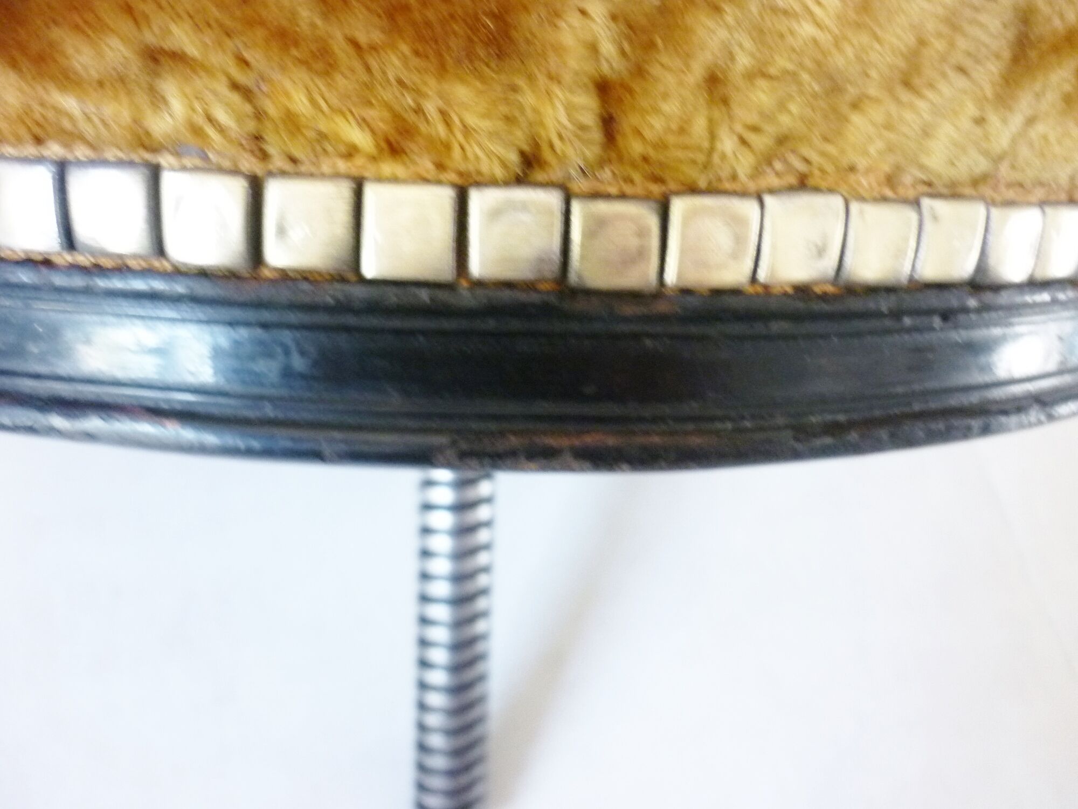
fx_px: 1028
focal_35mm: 33
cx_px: 539
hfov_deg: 55.4
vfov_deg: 42.9
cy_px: 404
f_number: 2.8
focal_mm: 5.5
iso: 400
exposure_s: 1/13
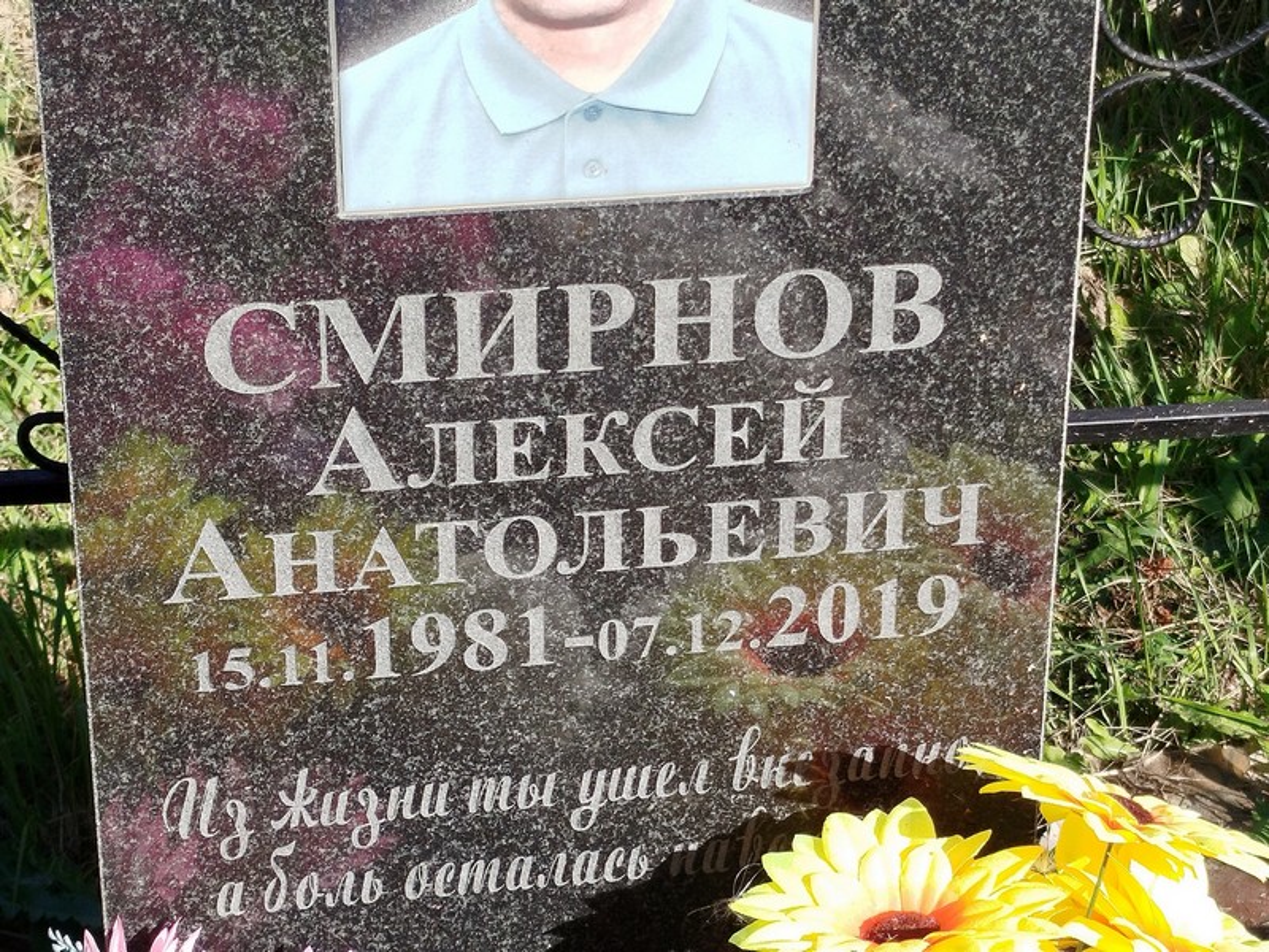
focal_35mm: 31
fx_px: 1136
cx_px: 634
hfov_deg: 58.4
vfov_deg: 45.4
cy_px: 476
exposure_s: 1/495
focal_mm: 5.31
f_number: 1.7
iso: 50
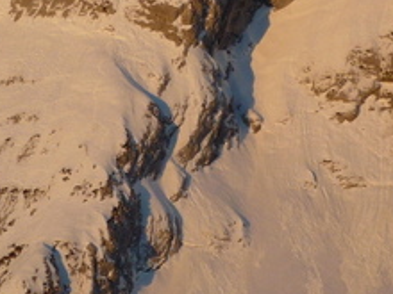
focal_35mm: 325
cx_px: 118
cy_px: 93
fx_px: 3690
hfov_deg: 6.1
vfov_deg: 4.6
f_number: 5.5
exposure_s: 1/320
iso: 100
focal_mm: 16.4
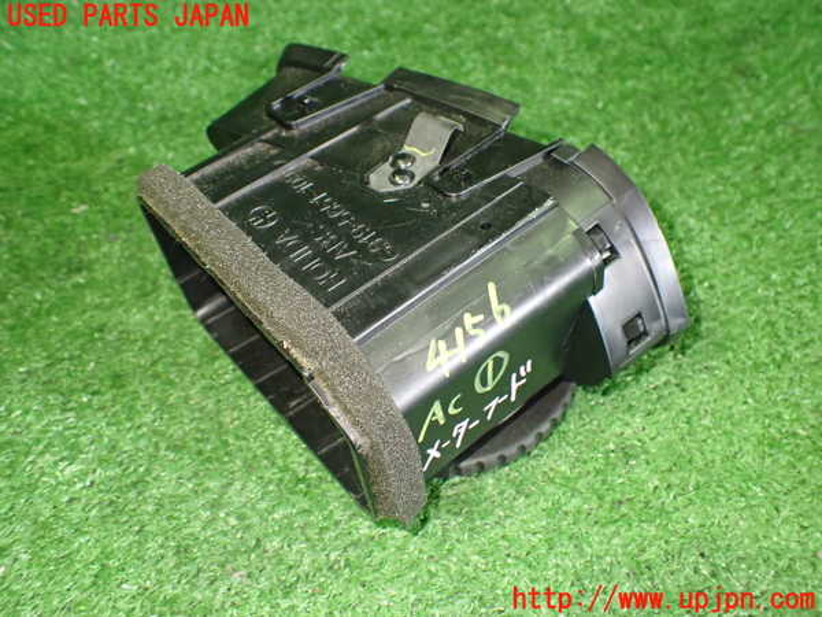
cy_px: 308
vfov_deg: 46.8
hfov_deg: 60.0
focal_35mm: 30
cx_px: 411
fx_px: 712
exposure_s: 1/40
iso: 800
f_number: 2.3
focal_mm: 5.4
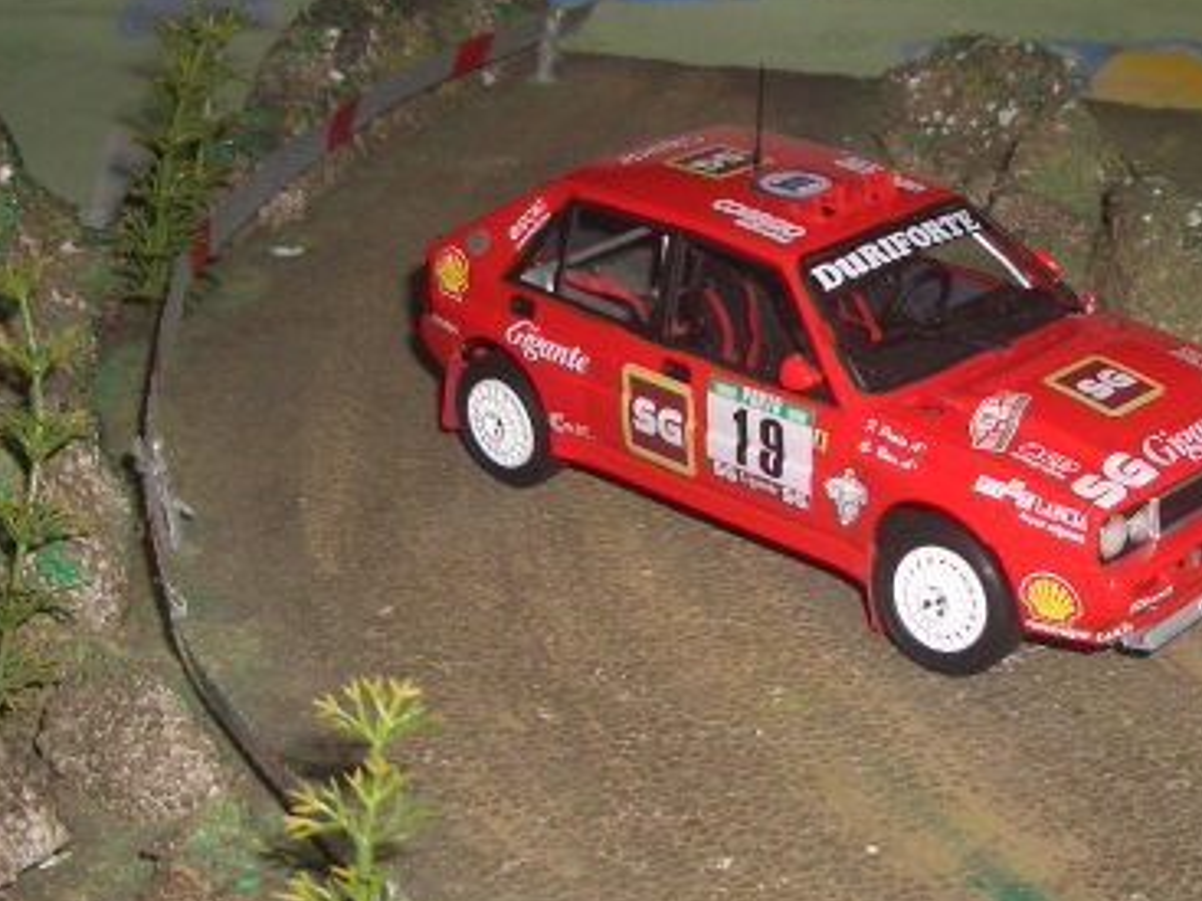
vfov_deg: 24.0
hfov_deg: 31.5
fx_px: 2117
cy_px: 449
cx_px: 757
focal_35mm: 61
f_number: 2.6
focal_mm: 5.8
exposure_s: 1/60
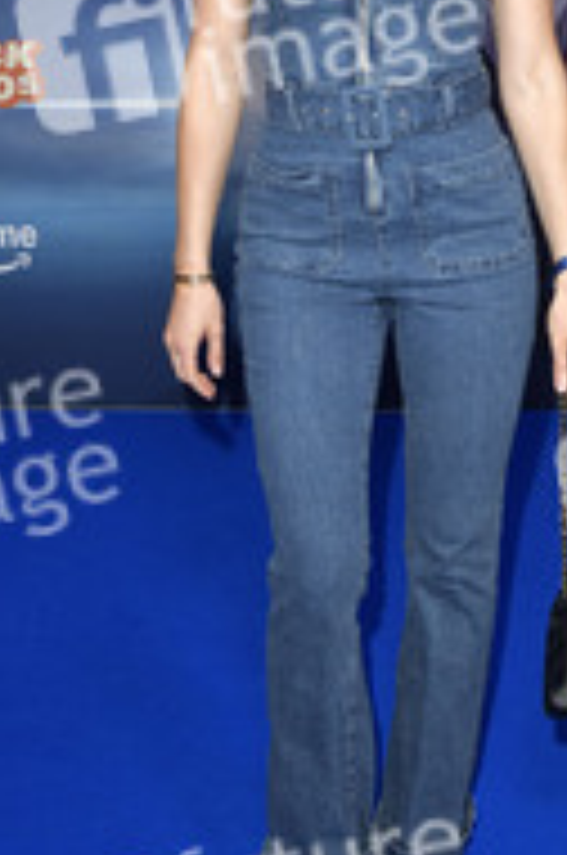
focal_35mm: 61
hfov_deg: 22.1
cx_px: 378
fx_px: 1446
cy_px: 252
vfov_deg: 32.5
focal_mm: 29
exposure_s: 1/200
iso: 800
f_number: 6.3
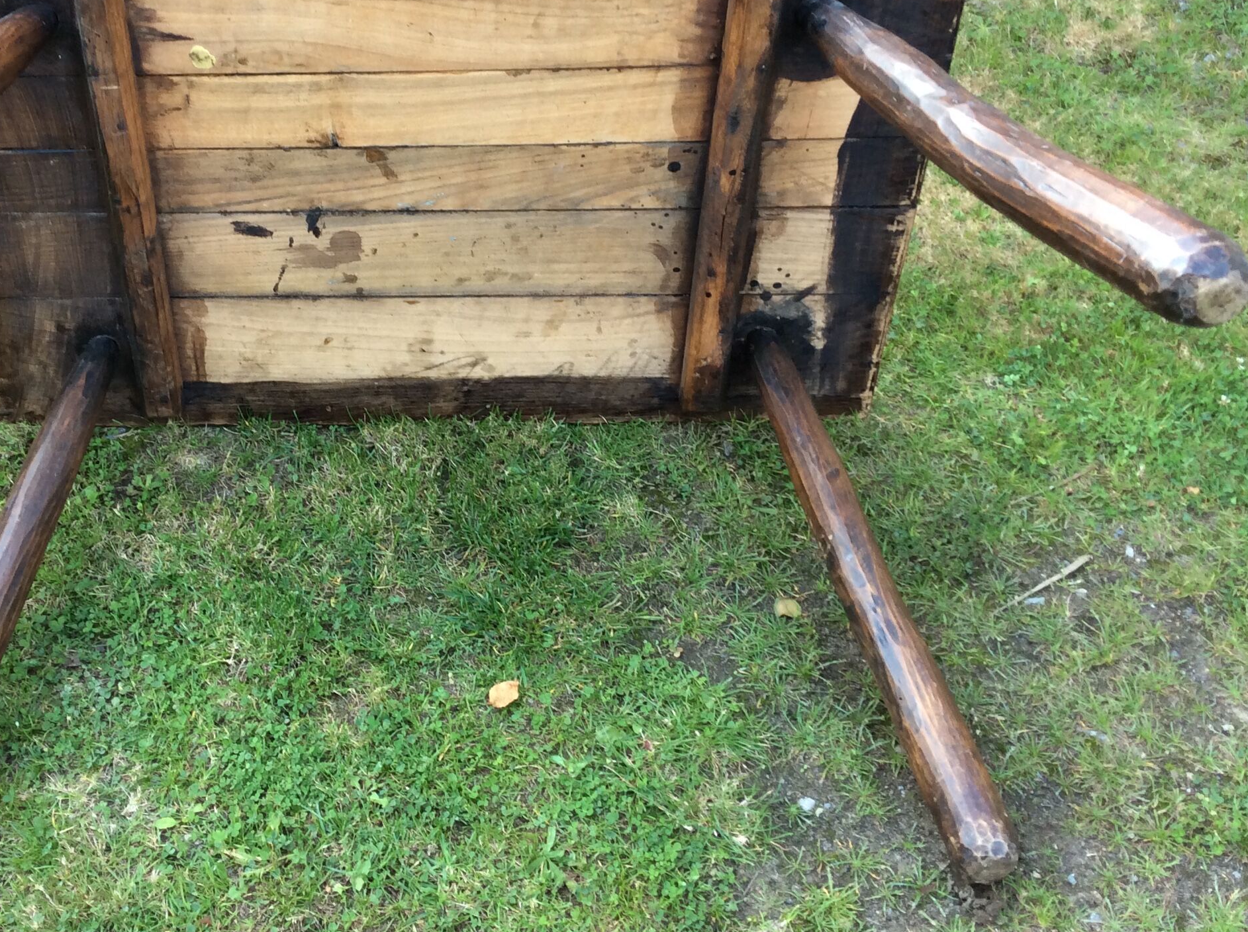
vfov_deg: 32.7
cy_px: 367
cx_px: 426
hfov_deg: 42.5
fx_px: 1584
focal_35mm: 44
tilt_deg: -42.1
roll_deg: +1.7
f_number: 2.4
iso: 32
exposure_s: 1/33
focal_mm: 3.3
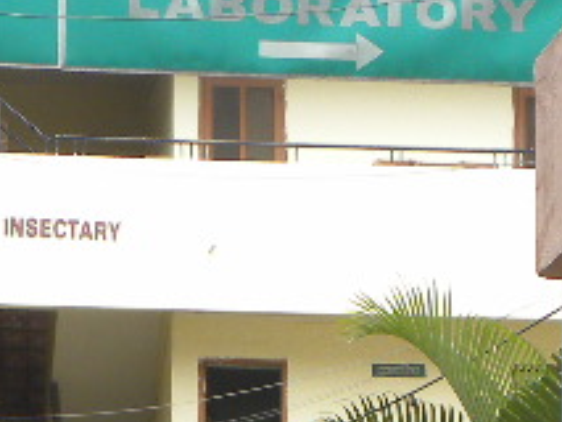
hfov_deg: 8.9
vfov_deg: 6.5
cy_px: 905
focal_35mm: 221
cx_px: 198
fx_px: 3590
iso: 64
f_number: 4
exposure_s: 1/126
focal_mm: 8.2
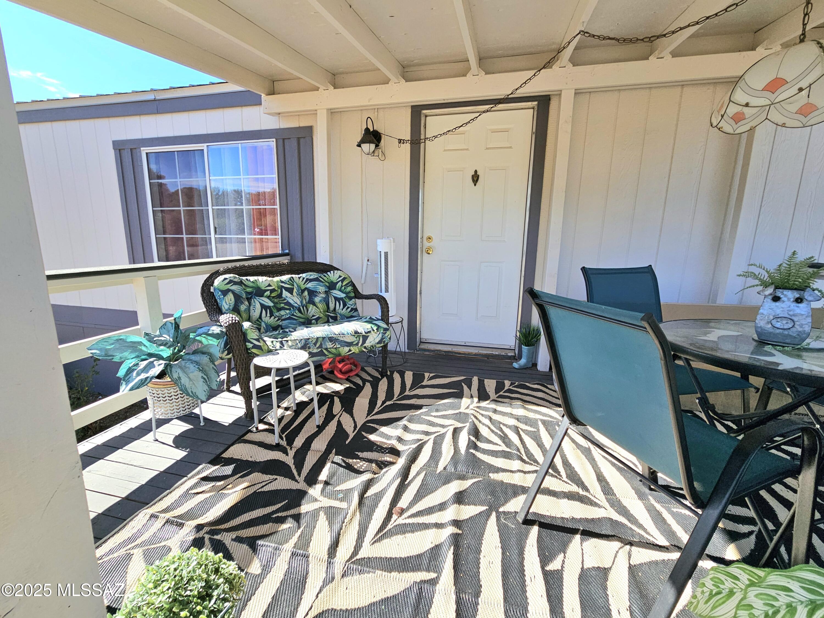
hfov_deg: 106.2
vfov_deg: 89.9
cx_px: 412
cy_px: 309
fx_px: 309
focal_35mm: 13
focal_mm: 2.2
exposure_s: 1/1429
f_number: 2.2
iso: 50
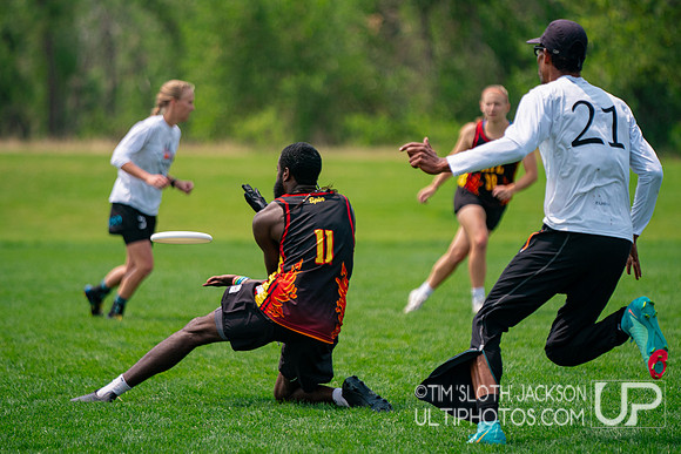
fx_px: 4358
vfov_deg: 6.0
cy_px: 241
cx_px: 290
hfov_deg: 8.9
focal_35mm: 230
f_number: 2.8
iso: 400
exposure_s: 1/6400
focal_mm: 200
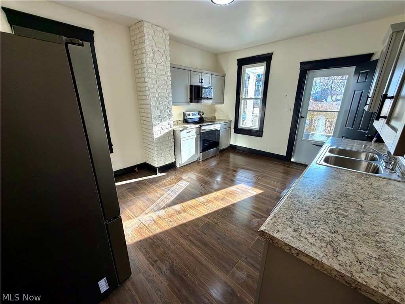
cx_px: 202
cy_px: 152
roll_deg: +0.0
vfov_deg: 85.7
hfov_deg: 102.1
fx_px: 164
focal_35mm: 14
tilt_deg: -19.1
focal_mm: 2.22
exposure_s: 1/120
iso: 125
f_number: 2.2
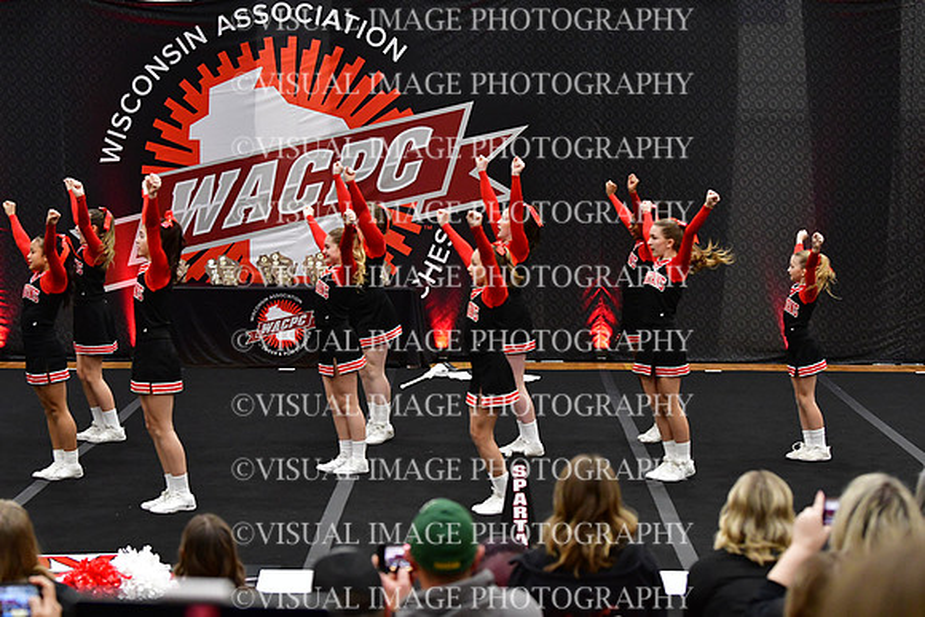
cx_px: 462
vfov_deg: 13.0
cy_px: 308
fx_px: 2698
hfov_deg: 19.5
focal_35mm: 105
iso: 4000
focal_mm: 70
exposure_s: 1/500
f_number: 3.5
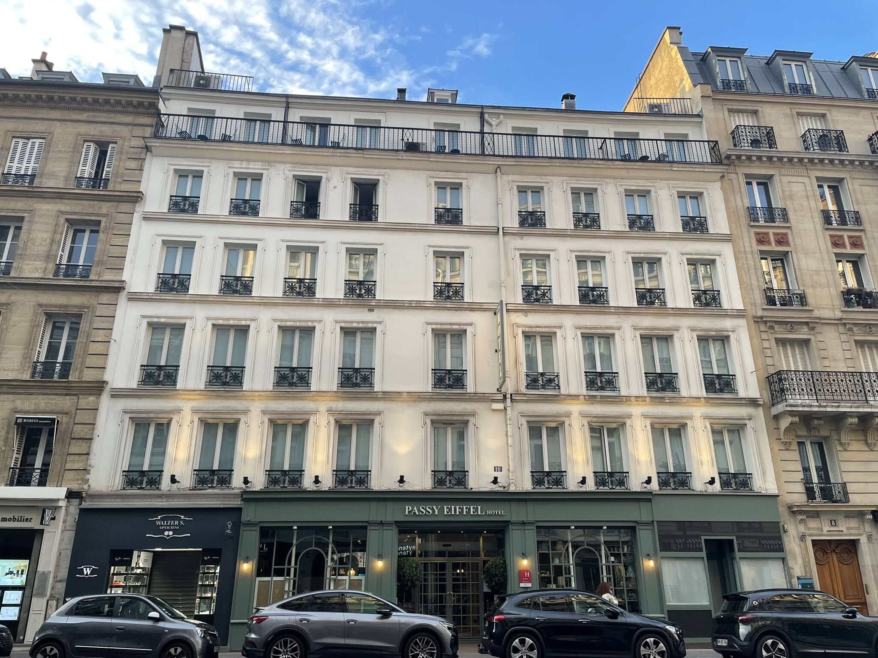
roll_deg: +1.0
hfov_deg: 67.3
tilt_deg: +22.3
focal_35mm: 26
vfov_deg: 53.1
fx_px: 659
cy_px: 329
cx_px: 439
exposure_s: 1/156
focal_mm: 4.2
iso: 32
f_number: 1.6
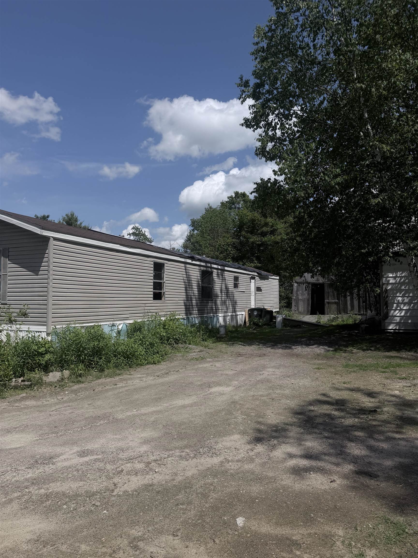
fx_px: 386
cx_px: 209
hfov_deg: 56.8
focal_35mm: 24
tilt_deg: +2.7
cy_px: 279
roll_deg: +1.2
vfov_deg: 71.6
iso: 80
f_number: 1.78
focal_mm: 6.76
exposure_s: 1/11905
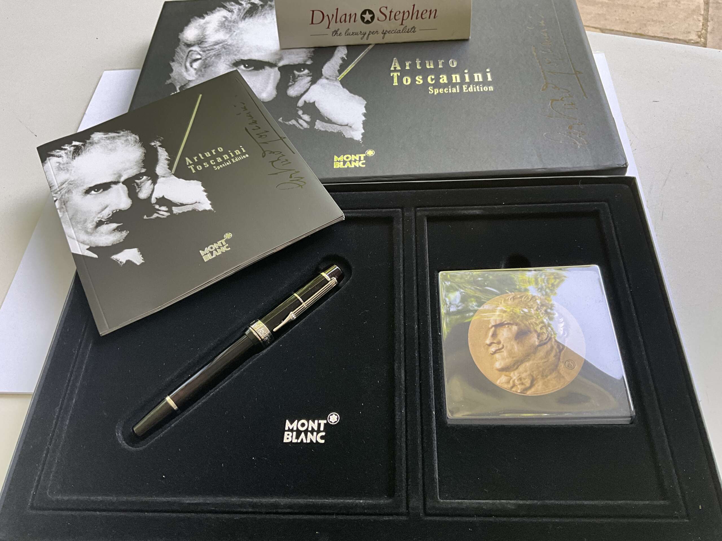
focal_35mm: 29
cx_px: 361
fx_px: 605
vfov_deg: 48.2
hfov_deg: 61.7
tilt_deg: -56.2
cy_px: 270
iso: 64
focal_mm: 3
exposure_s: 1/83
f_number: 1.8
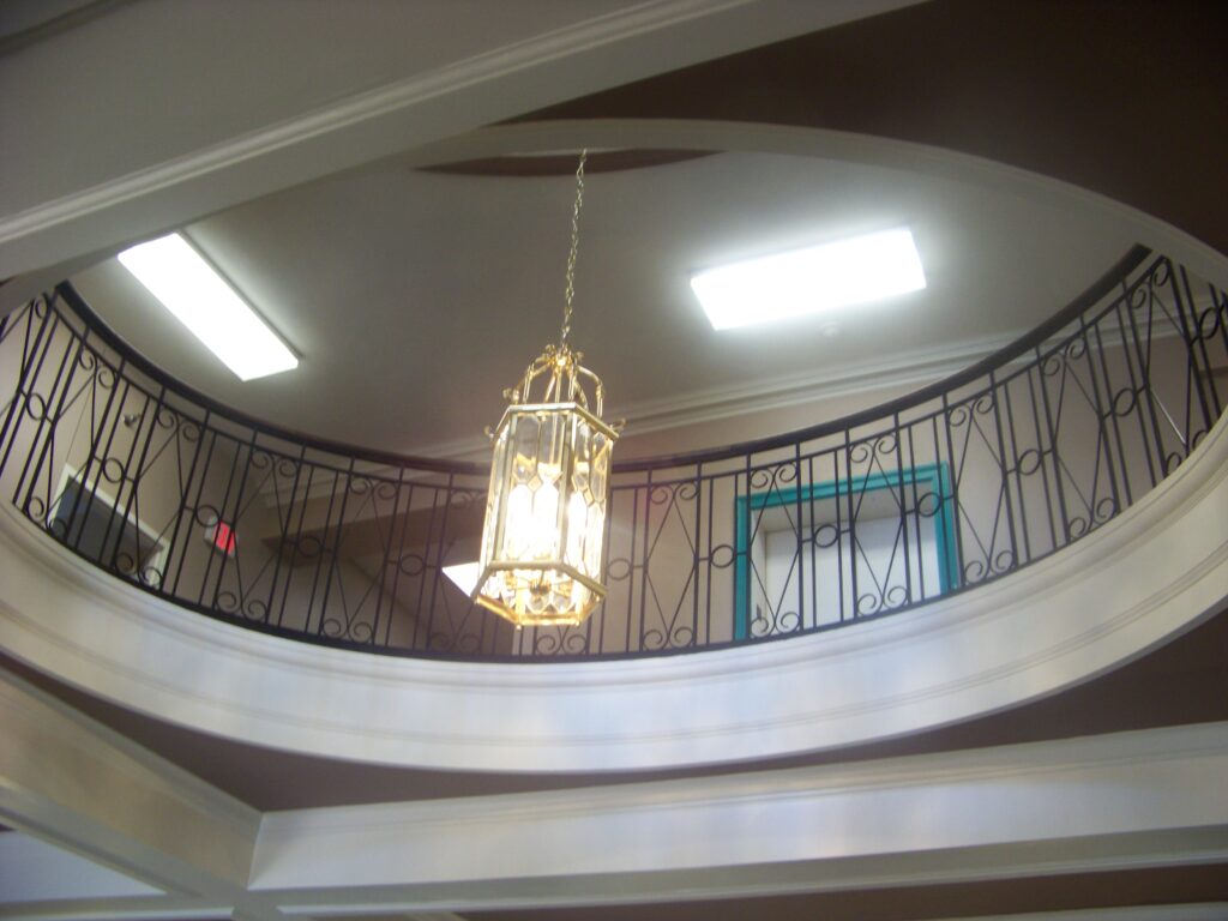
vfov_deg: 39.7
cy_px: 460
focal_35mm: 36
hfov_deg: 51.4
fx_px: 1277
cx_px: 614
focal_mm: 5.85
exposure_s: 1/30
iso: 120
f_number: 2.8
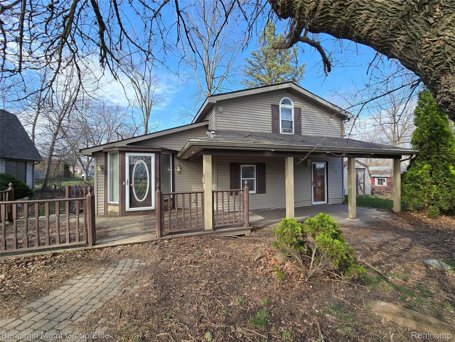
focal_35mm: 13
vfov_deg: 89.9
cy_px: 171
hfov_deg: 106.2
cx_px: 228
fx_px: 171
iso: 50
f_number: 2.2
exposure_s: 1/843
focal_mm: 2.2
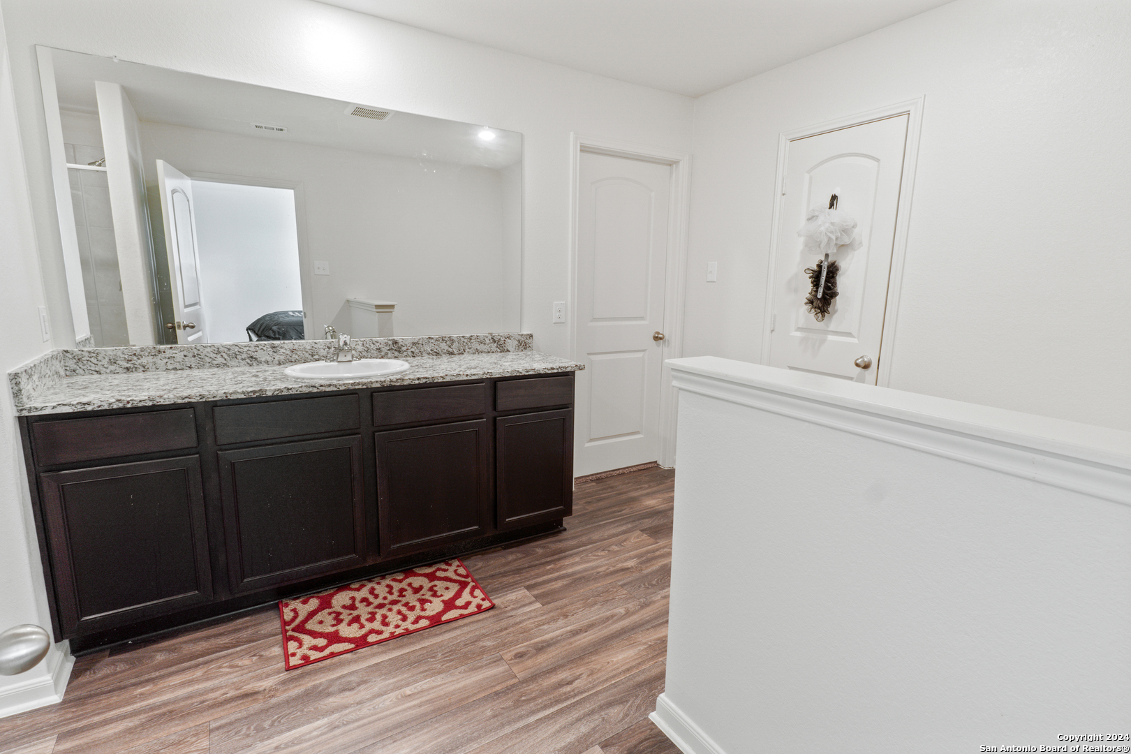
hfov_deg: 95.0
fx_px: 518
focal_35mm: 16
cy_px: 377
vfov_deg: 72.1
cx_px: 566
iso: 100
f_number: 9
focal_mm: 11
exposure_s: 1/1.67
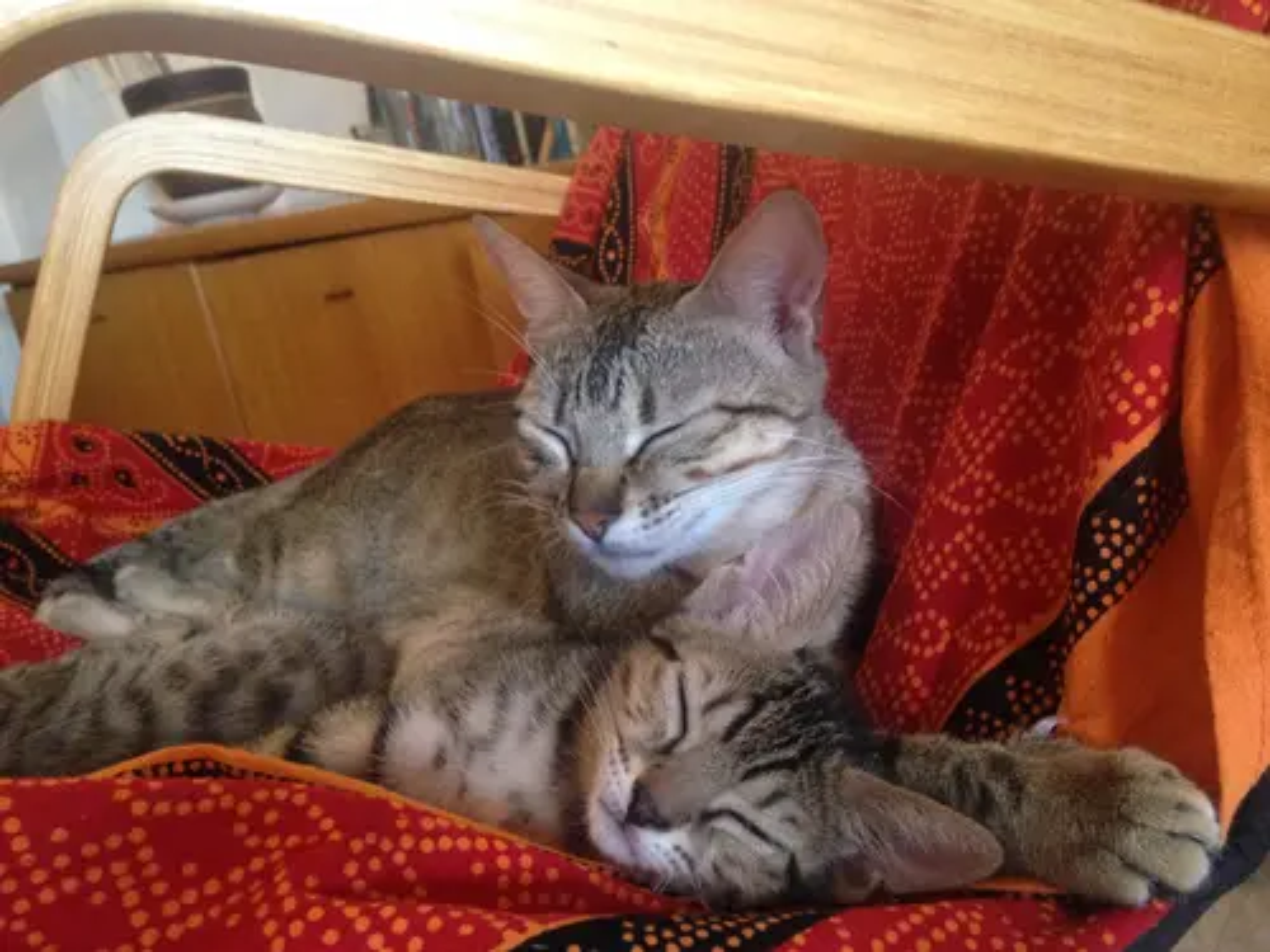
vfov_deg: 42.9
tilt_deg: -16.3
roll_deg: +10.3
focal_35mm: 33
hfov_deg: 55.4
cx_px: 635
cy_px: 476
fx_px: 1211
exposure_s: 1/15
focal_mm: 4.12
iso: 400
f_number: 2.4
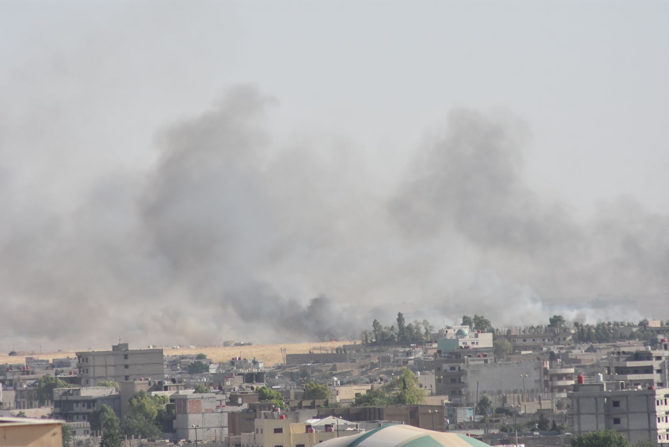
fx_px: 8367
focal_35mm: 450
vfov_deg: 3.1
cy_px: 224
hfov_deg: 4.6
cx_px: 334
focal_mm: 300
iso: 800
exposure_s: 1/3200
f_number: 7.1
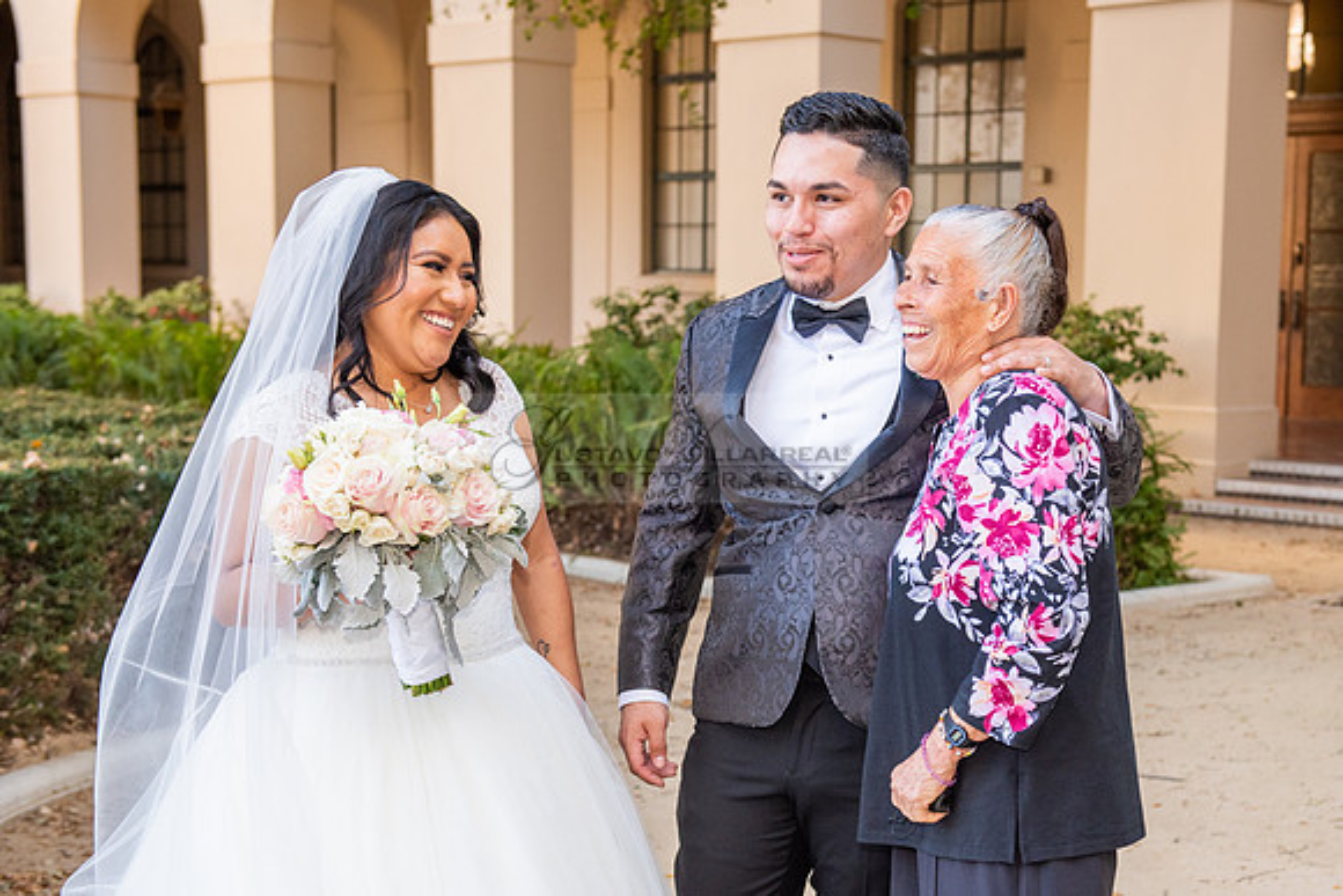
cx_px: 861
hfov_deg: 31.9
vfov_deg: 21.7
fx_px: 2333
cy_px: 548
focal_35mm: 63
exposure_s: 1/200
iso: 640
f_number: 4.5
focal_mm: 48
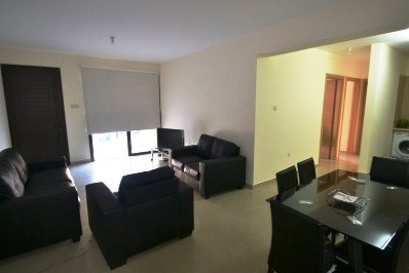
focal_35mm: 19
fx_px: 211
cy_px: 134
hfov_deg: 88.0
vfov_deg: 65.9
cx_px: 220
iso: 500
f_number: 3.5
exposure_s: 1/60
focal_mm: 11
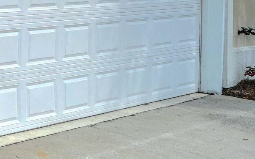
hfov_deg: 15.1
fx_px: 424
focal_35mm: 61
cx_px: -360
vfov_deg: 20.4
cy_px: -11
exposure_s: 1/200
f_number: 8
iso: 100
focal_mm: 12
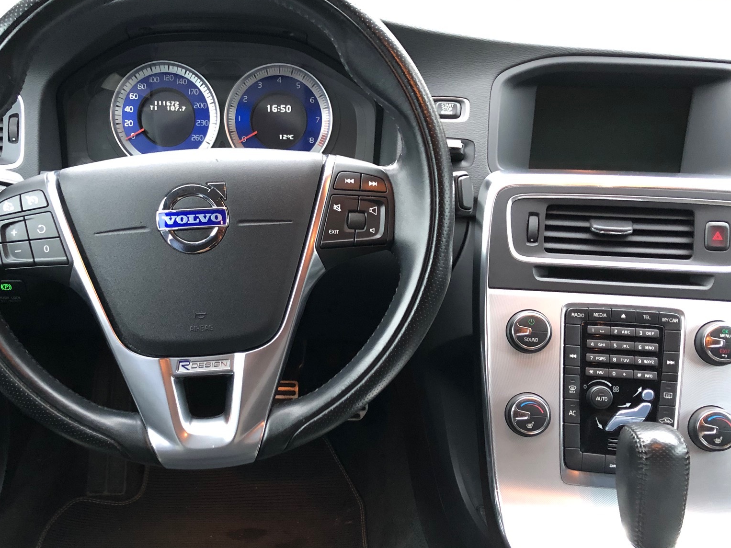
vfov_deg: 38.6
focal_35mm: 37
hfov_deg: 49.7
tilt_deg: -25.9
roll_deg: +0.0
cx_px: 283
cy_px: 318
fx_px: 781
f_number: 1.8
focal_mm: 4
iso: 100
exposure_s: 1/4
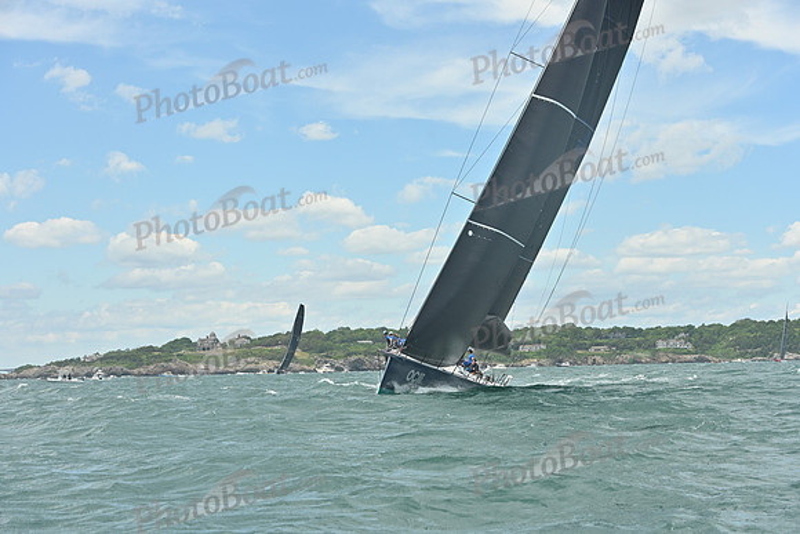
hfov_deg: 27.0
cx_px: 400
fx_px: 1667
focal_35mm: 75
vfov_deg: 18.2
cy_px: 267
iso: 250
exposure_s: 1/1250
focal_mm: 75
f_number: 8
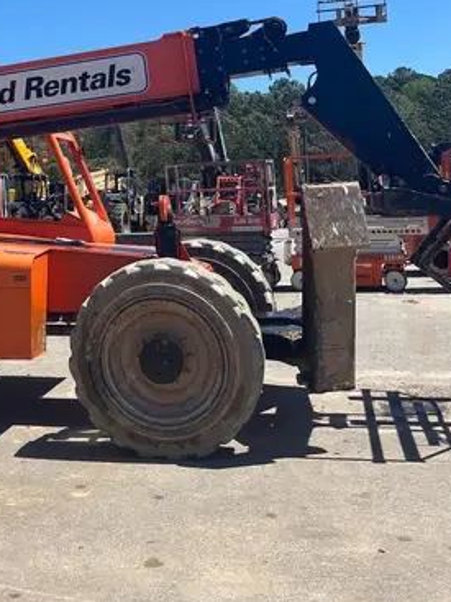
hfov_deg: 26.9
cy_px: 93
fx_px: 904
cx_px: 34
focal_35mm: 52
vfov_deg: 35.2
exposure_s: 1/3135
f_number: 1.6
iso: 50
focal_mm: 5.1
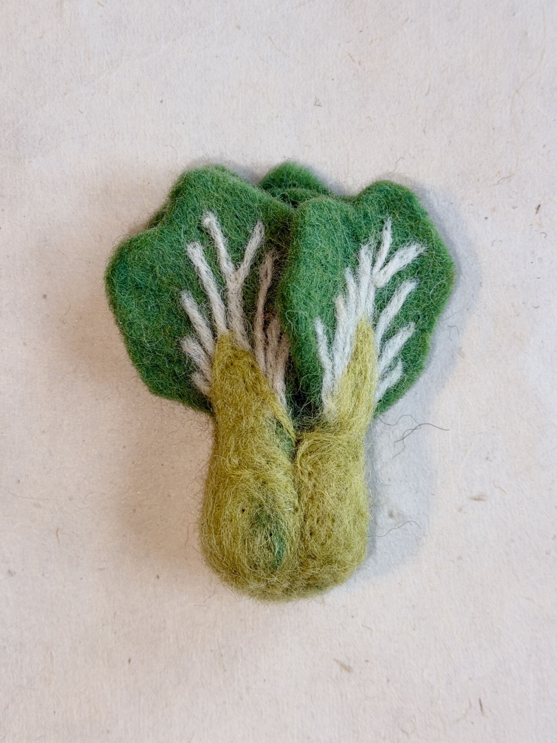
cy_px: 372
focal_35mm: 48
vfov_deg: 39.7
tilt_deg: -85.8
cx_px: 278
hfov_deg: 30.3
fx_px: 1030
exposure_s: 1/60
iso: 50
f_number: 1.78
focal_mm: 6.76
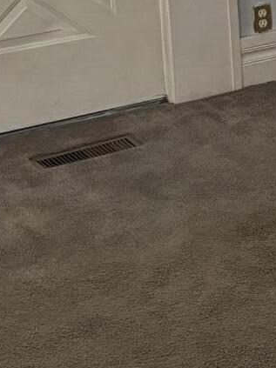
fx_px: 1308
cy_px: -64
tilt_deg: -11.0
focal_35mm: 123
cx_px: 438
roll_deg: +1.9
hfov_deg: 11.5
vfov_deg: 15.5
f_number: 1.6
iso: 400
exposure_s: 1/60
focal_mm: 5.96
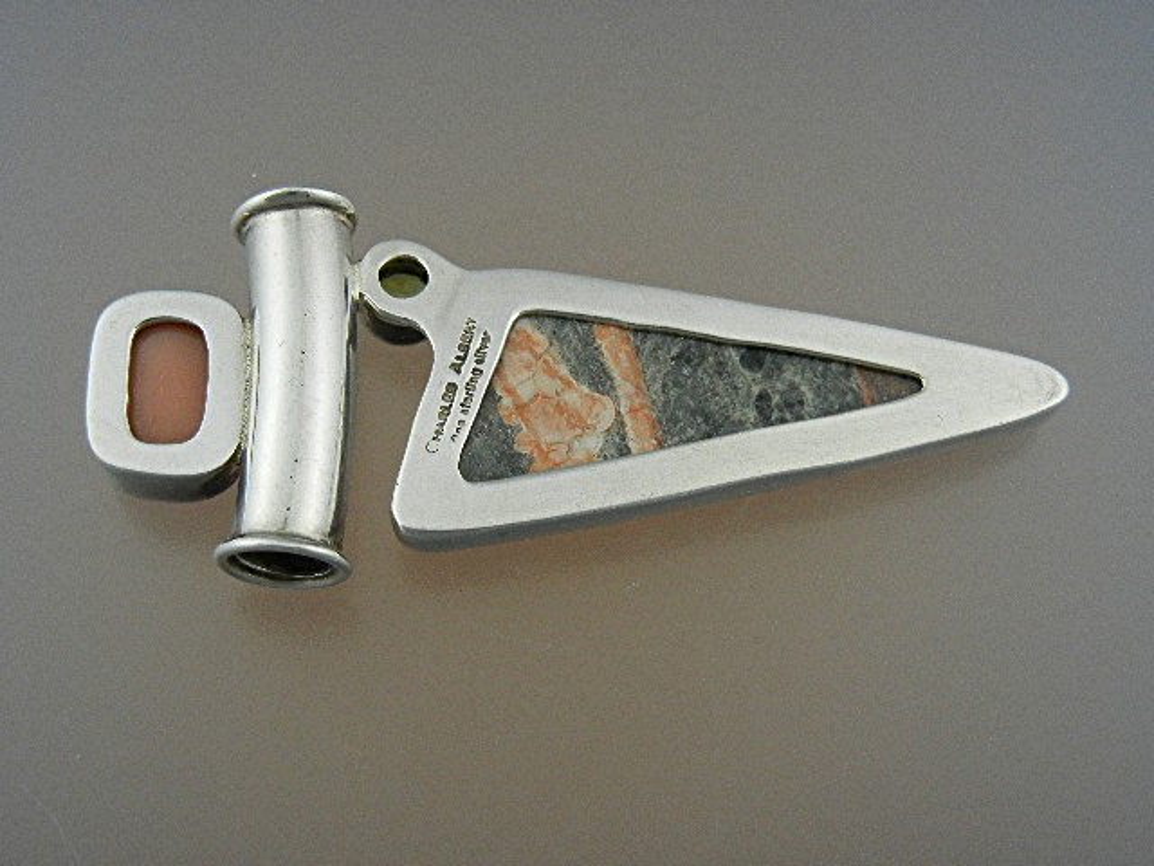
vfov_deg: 24.8
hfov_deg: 32.7
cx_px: 577
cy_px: 433
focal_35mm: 59
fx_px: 1967
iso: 400
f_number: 4
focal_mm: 10.6
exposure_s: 1/36.7
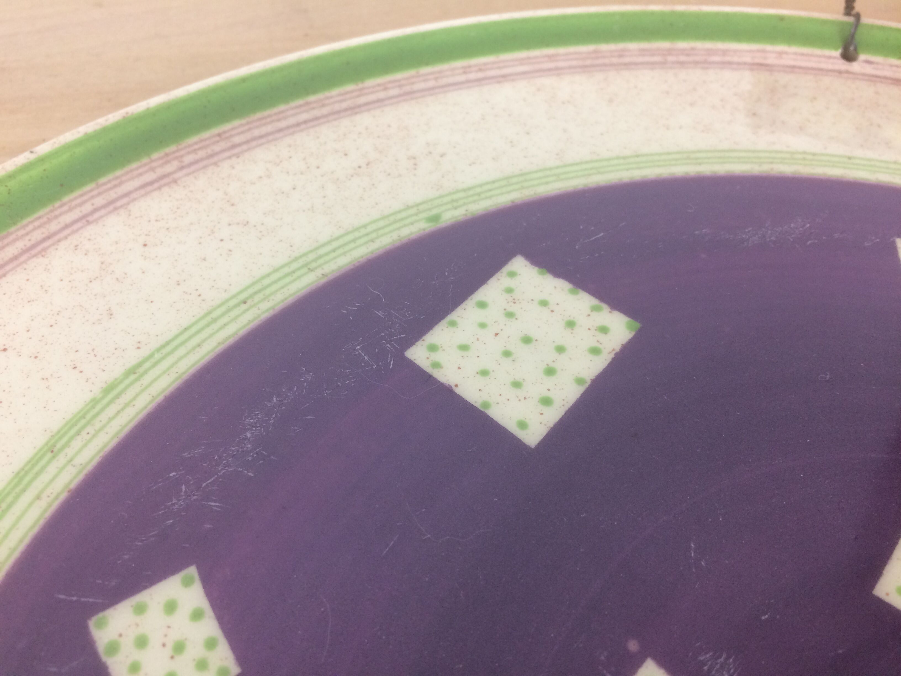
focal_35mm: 29
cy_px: 338
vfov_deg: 48.2
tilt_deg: -48.2
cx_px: 450
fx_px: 755
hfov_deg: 61.7
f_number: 2.2
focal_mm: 4.15
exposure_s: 1/33
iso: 80
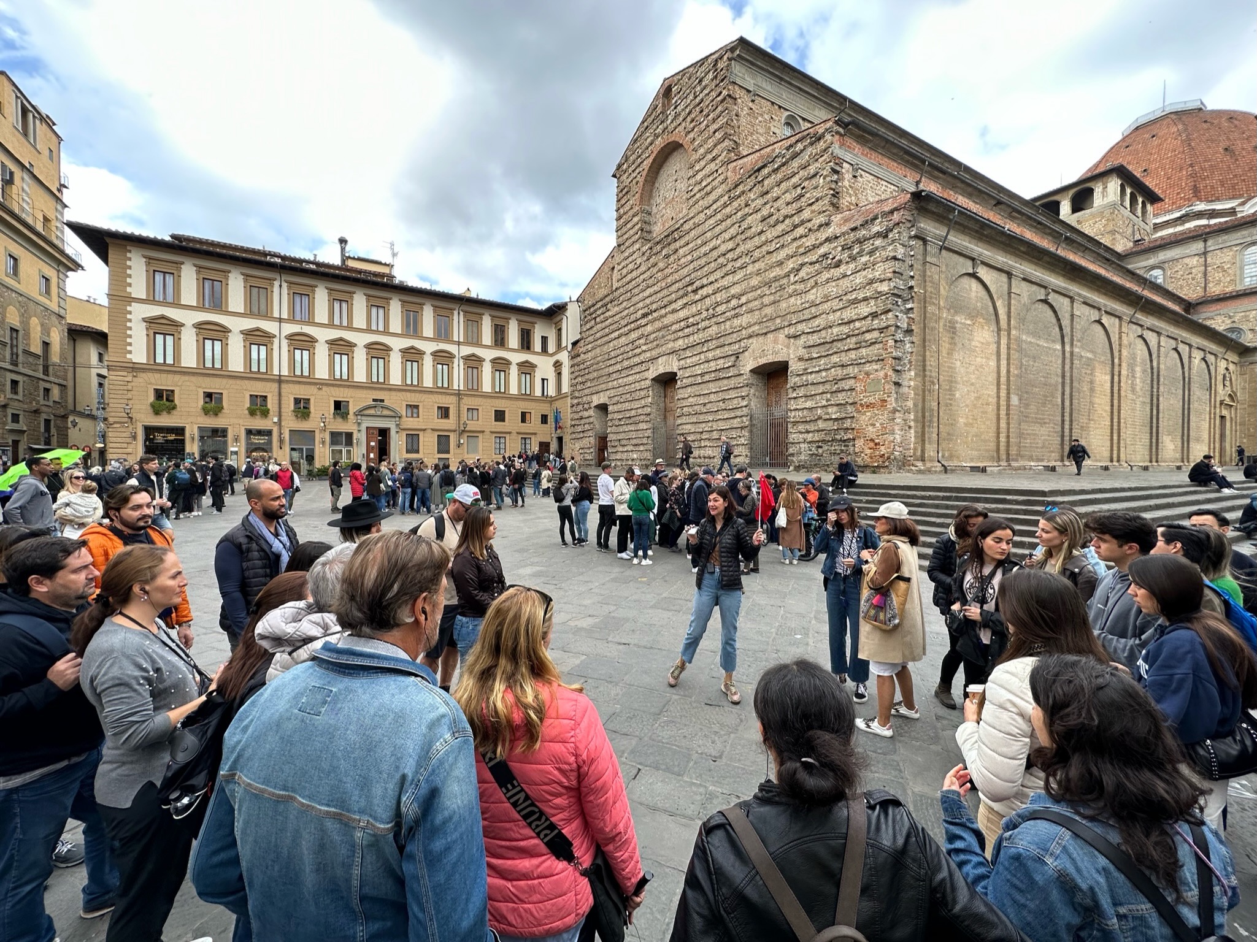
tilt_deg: -0.8
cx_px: 628
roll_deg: -0.5
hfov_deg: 102.1
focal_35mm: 14
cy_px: 471
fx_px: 508
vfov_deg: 85.7
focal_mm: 2.22
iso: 40
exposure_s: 1/304
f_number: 2.2
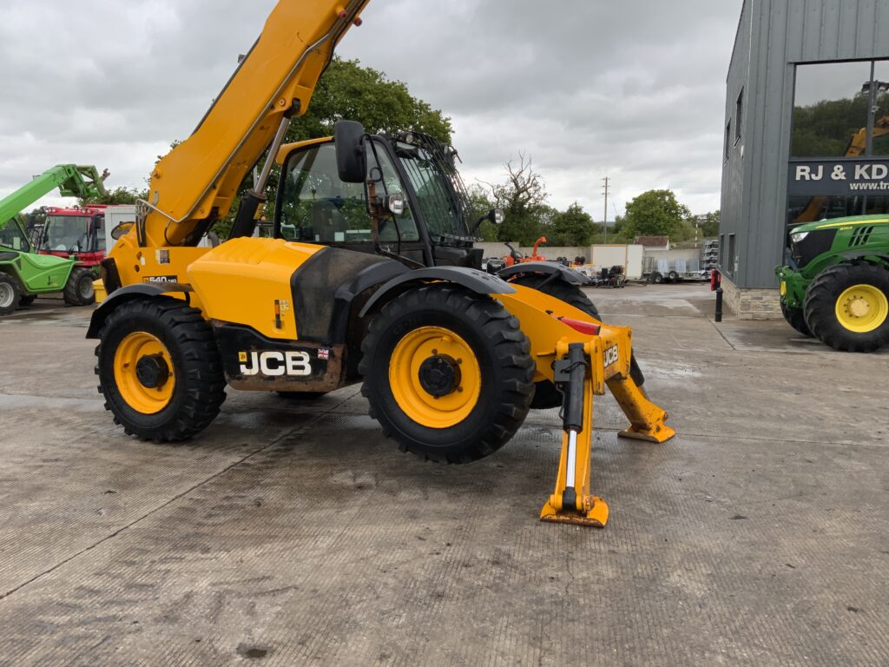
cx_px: 444
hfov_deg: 61.7
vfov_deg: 48.2
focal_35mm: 29
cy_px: 334
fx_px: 745
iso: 16
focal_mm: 3
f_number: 1.8
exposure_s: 1/340
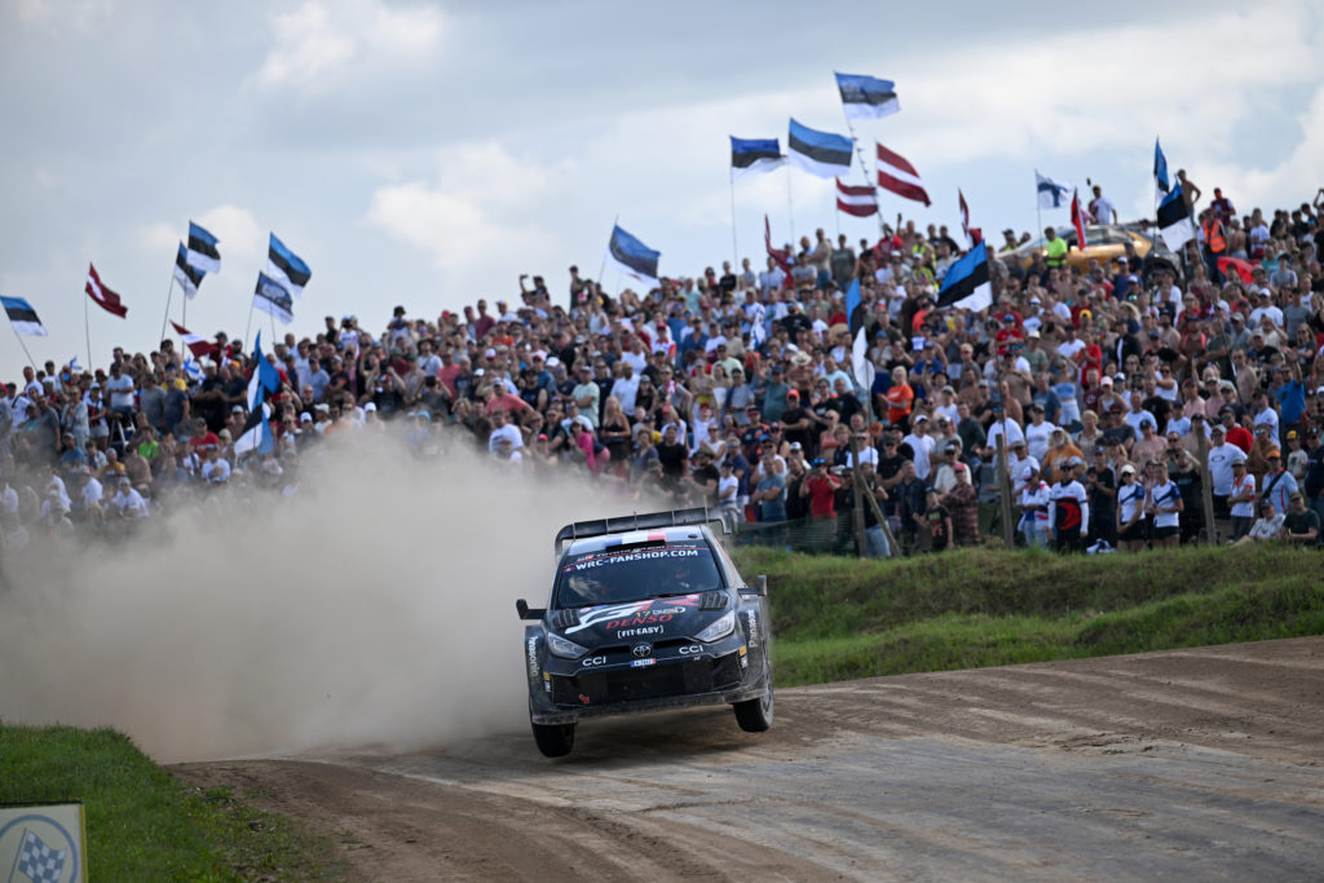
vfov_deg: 6.9
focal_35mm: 200
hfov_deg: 10.3
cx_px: 662
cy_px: 442
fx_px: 7356
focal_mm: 200
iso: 125
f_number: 3.2
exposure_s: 1/1600
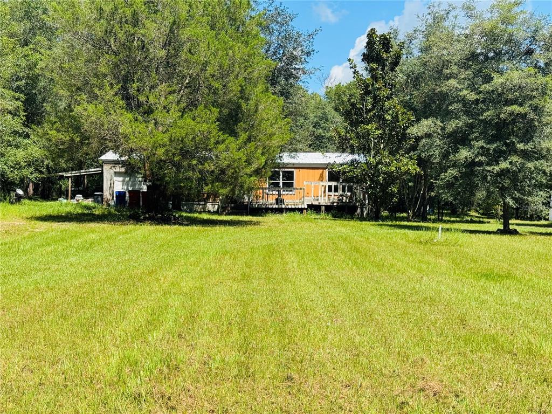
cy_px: 207
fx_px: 765
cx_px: 276
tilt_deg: -2.2
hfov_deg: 39.7
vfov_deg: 30.3
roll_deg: -1.6
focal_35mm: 48
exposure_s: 1/2833
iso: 64
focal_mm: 6.76
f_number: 1.78
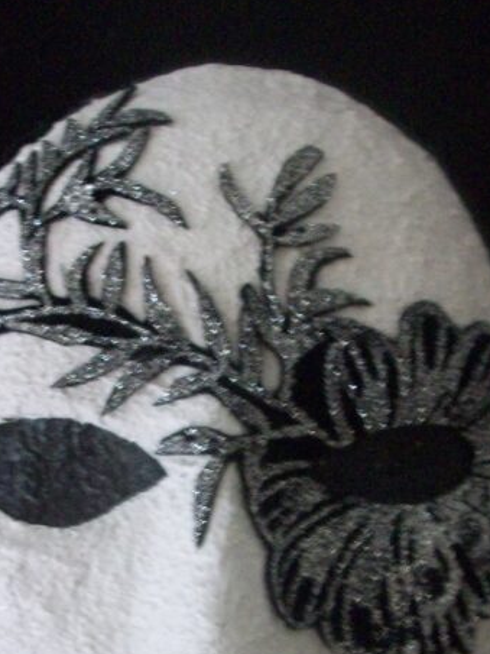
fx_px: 1453
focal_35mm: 77
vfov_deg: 25.0
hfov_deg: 19.1
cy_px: 512
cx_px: 273
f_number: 2.8
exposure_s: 1/8
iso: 200
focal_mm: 5.7
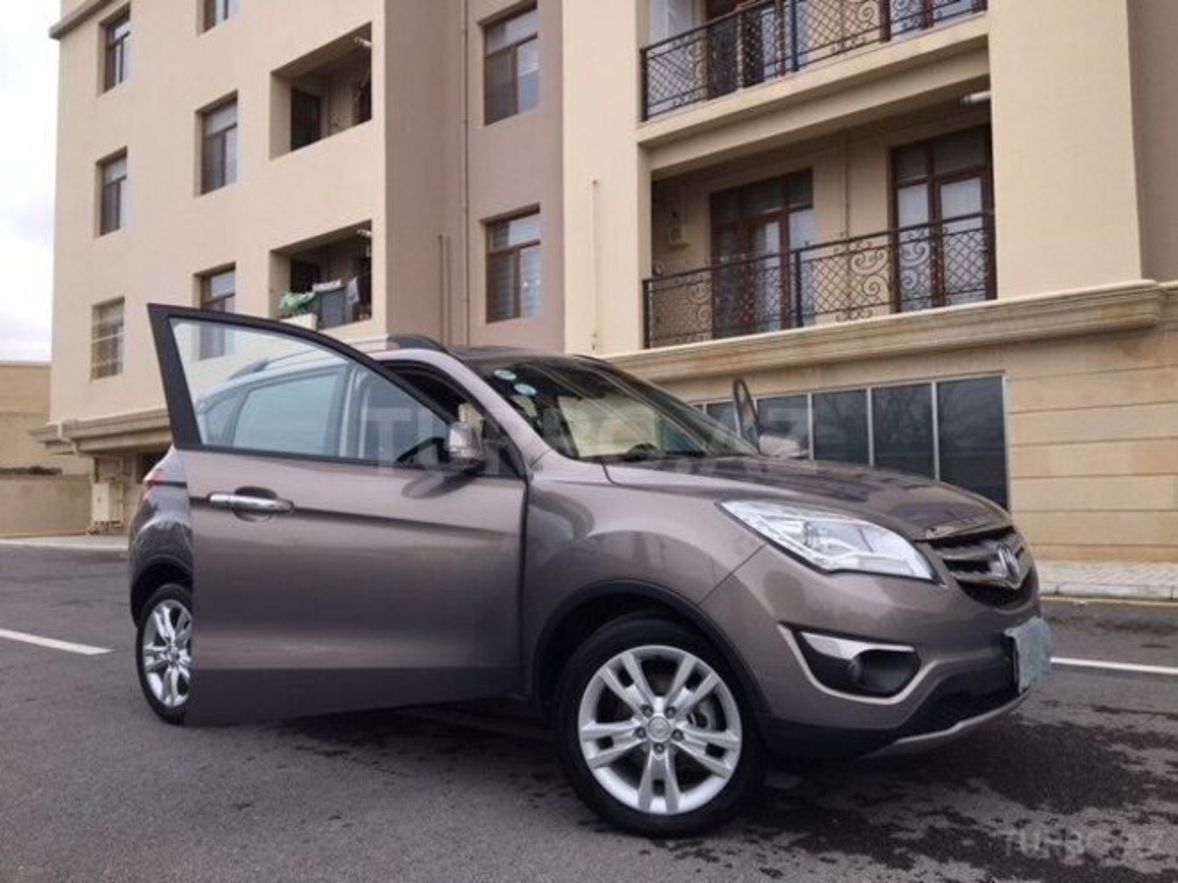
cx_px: 589
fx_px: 987
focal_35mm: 29
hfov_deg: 61.7
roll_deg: +0.5
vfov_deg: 48.2
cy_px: 442
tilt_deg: +3.3
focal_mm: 4.15
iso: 25
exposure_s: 1/513
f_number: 2.2
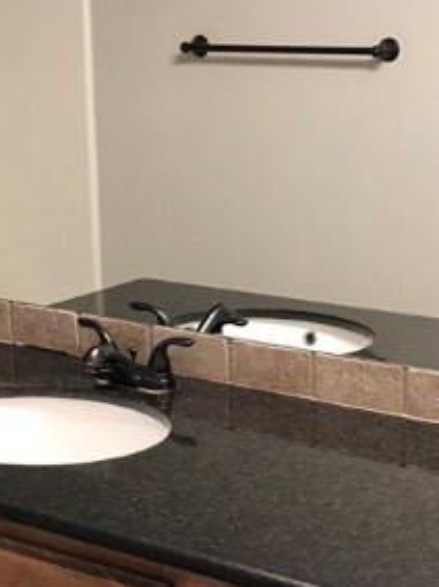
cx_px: 257
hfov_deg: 19.4
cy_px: 398
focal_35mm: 76
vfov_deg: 25.5
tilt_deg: -16.3
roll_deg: +1.2
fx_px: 1286
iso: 40
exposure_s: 1/20
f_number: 1.8
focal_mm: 3.99
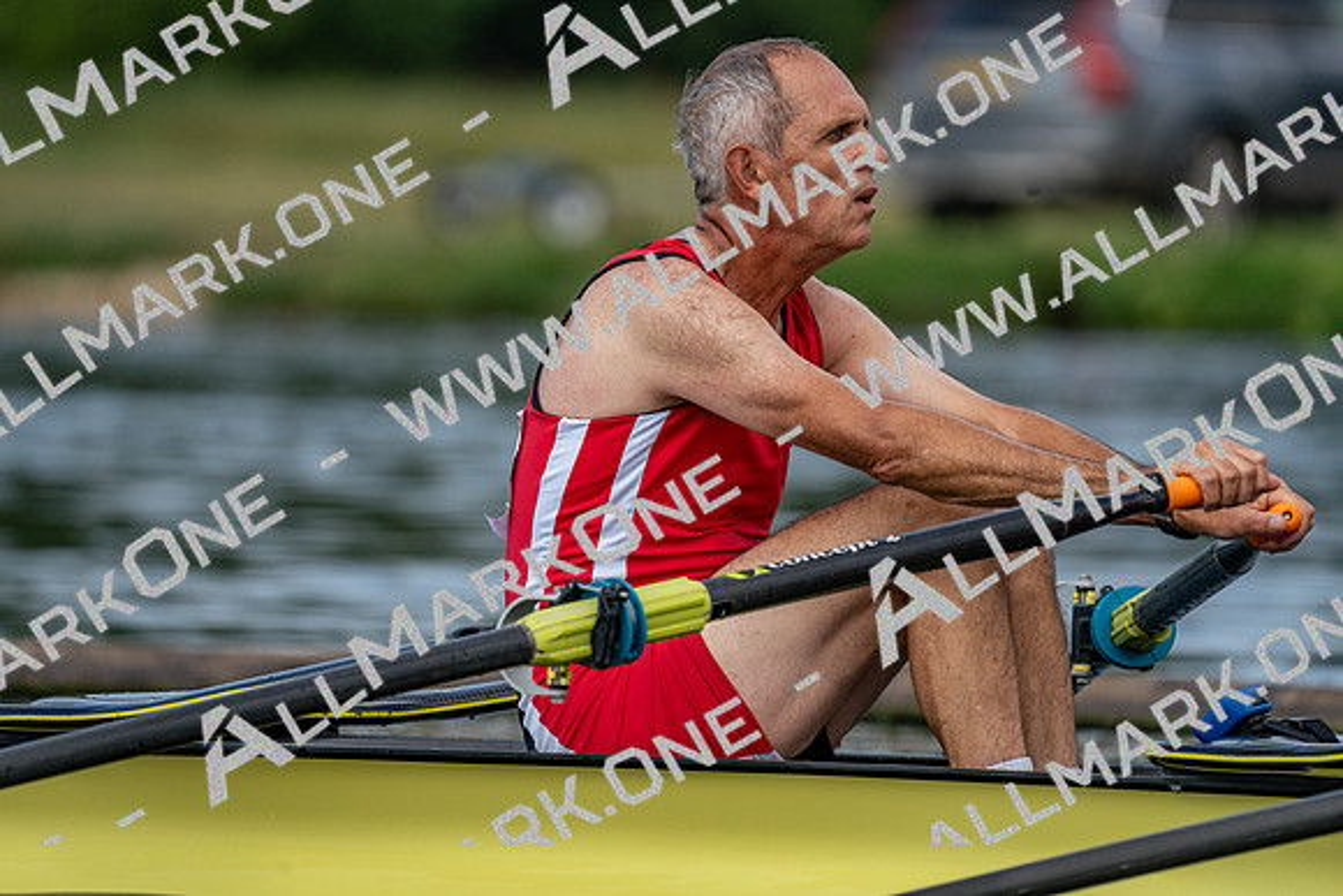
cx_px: 672
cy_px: 448
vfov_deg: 2.9
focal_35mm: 481
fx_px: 17947
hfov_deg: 4.3
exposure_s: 1/1600
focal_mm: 481
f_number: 6.3
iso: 400
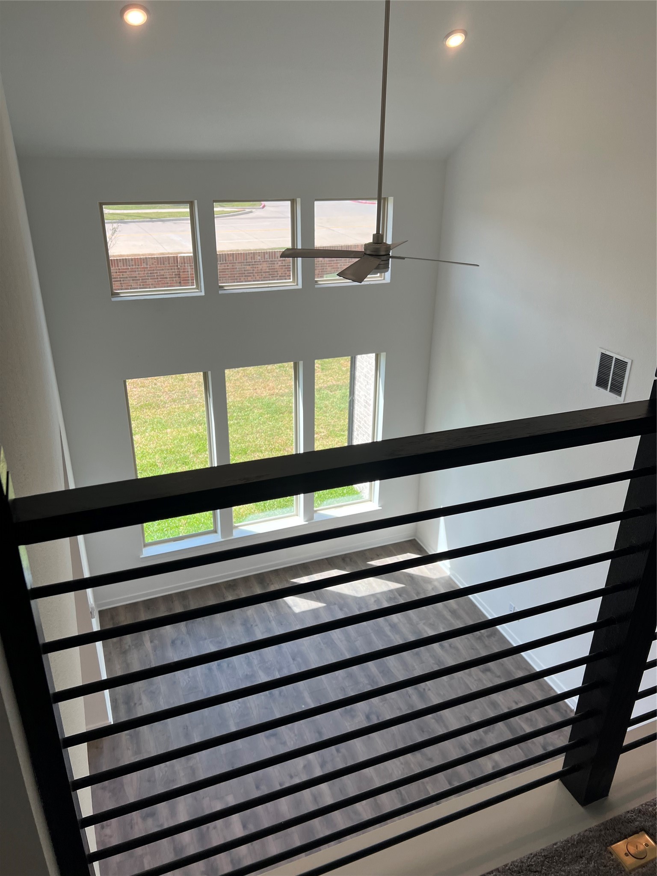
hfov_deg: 53.1
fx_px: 658
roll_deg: -0.2
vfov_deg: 67.3
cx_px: 328
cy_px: 438
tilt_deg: -23.8
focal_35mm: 26
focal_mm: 5.7
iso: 50
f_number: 1.5
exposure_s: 1/533
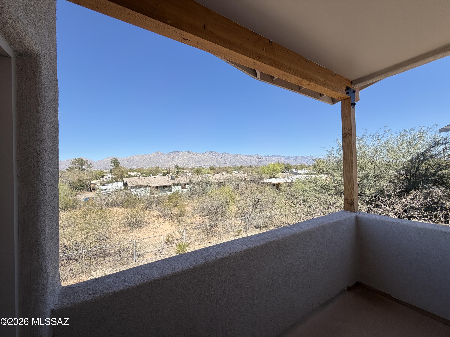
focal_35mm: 14
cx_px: 225
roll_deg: +1.7
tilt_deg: +1.7
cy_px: 168
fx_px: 182
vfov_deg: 85.7
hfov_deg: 102.1
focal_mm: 2.22
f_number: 2.2
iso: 40
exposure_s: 1/770
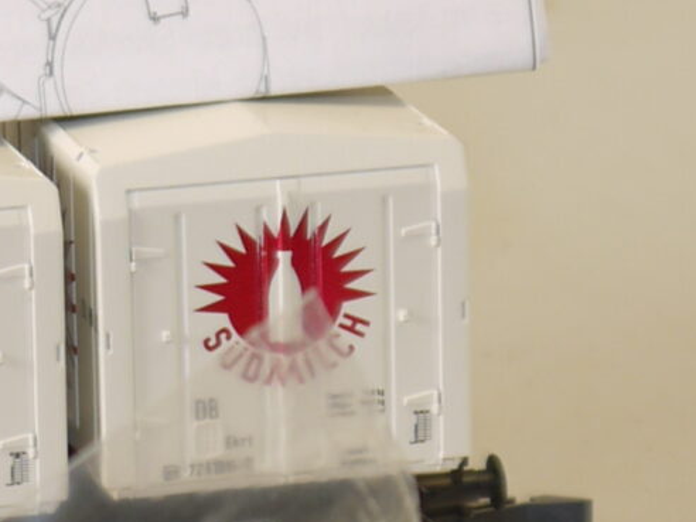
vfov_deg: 5.8
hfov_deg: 7.5
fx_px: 5187
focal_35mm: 258
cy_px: 338
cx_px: -441
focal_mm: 22
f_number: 4.4
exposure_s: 1/50
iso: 100
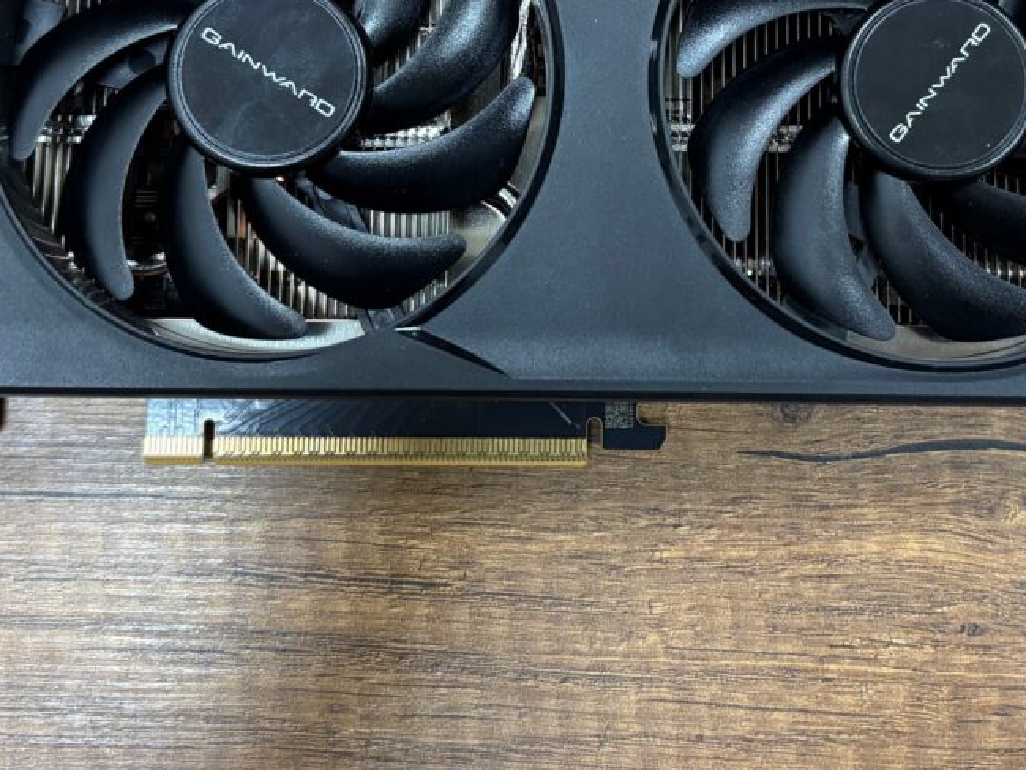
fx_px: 1423
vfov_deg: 29.7
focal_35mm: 48
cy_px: 174
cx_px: 586
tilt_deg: -81.8
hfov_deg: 39.6
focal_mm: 5.96
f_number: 1.6
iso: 250
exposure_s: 1/50
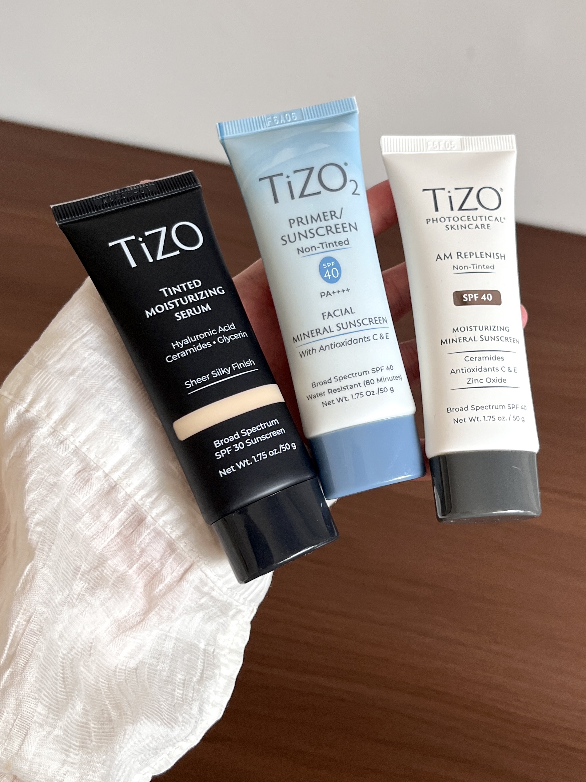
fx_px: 700
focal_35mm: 31
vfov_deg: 58.0
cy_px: 328
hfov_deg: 45.3
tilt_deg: -58.0
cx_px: 331
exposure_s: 1/121
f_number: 1.6
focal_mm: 5.1
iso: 125
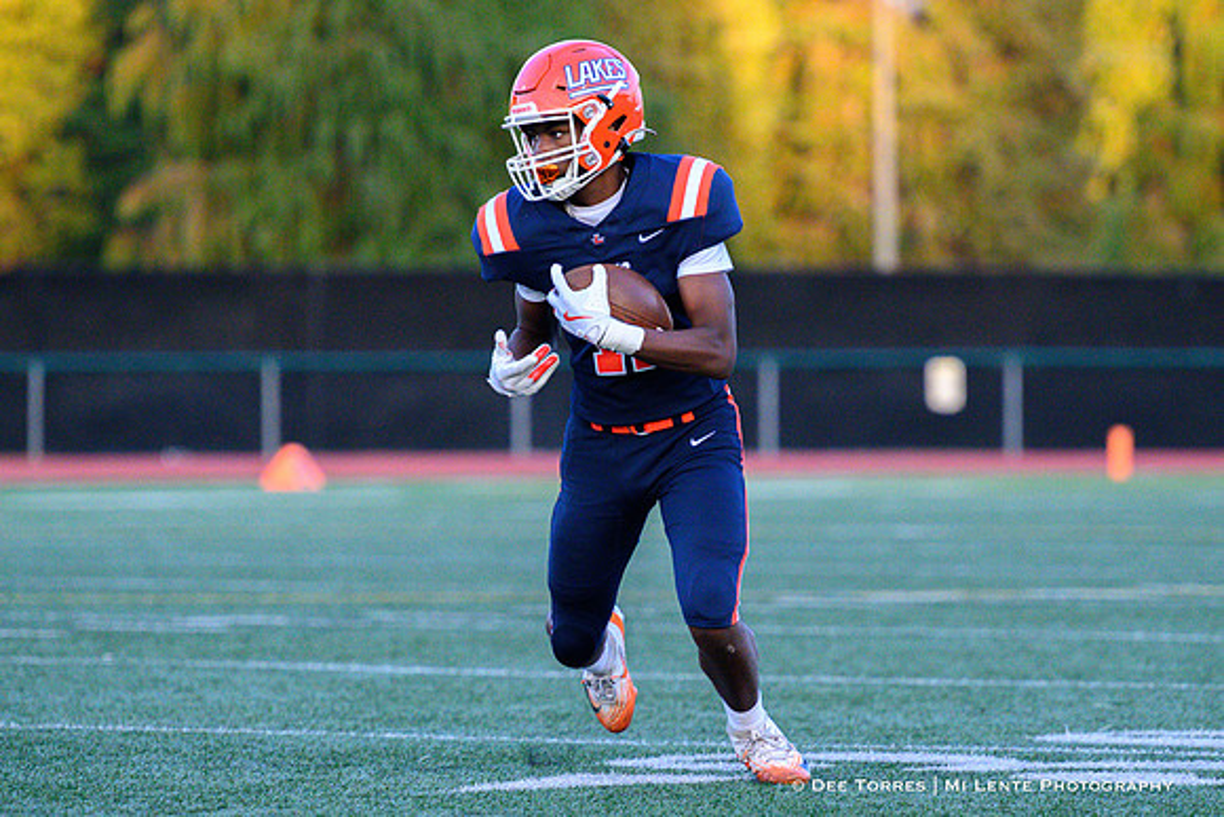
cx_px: 676
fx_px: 11032
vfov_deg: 4.2
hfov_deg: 6.4
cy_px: 487
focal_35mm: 324
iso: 5600
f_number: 4
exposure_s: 1/1600
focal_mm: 240
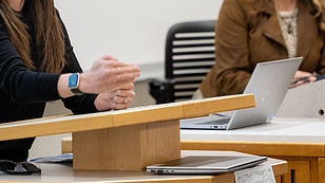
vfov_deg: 3.6
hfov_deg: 6.4
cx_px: 123
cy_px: 8
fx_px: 2912
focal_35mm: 338
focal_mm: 155
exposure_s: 1/200
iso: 1250
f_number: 3.2
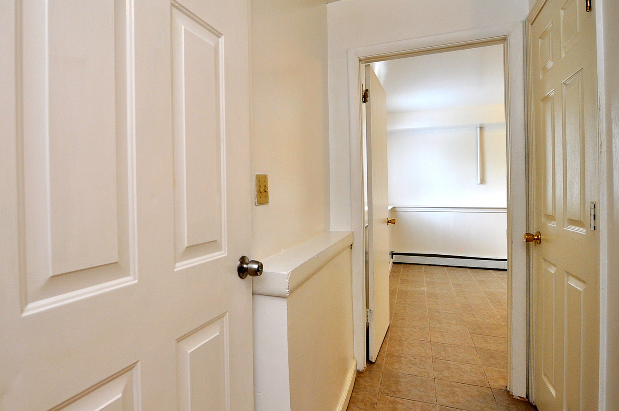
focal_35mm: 20
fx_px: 343
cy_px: 193
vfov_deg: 61.8
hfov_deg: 83.1
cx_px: 249
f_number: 5
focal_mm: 10
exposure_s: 1/30
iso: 320
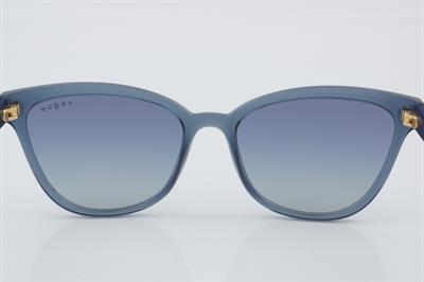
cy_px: 141
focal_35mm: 82
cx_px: 212
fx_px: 971
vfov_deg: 16.5
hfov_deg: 24.6
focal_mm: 55
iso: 100
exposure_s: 1/4
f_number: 32
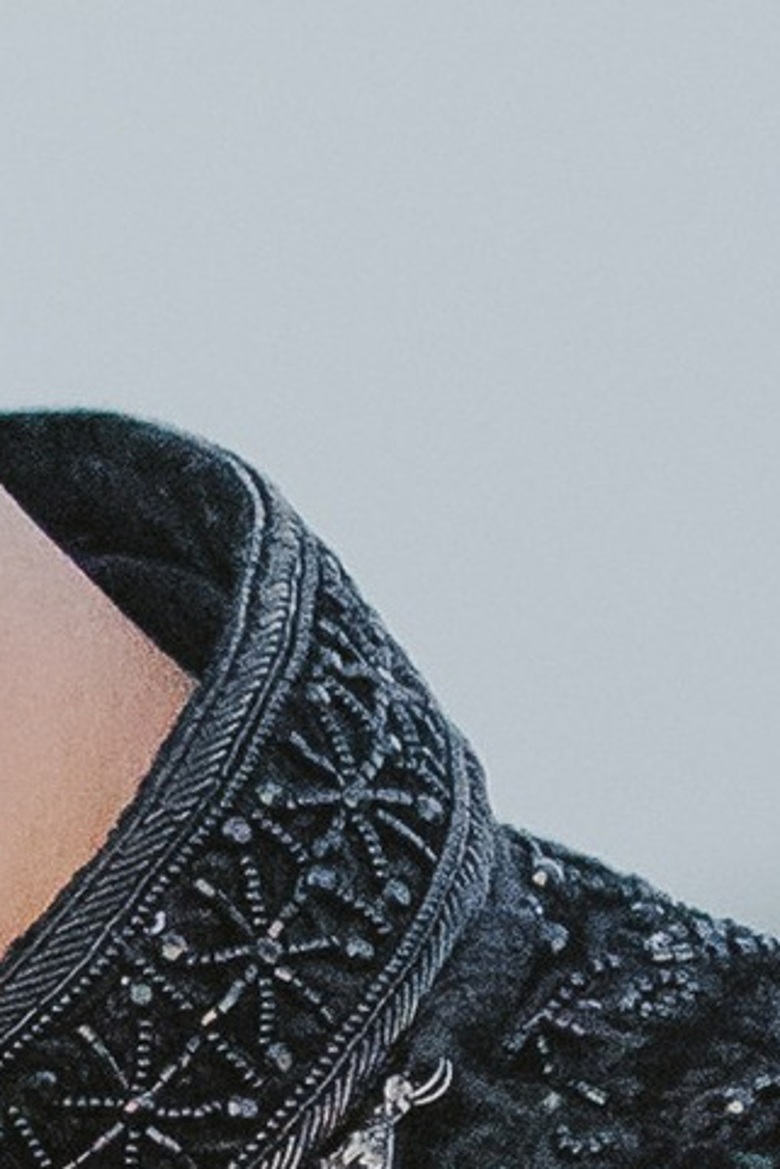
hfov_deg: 3.3
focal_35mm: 415
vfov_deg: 4.9
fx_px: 13477
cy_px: 2467
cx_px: -1140
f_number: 1.6
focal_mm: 35
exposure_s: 1/800
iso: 6400
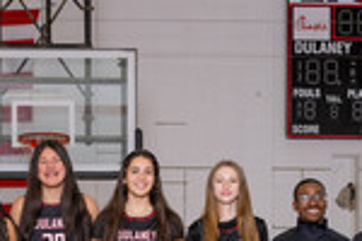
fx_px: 1639
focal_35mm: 163
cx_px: 92
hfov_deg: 12.6
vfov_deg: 8.2
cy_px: 410
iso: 200
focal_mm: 42
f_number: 5
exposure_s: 1/100
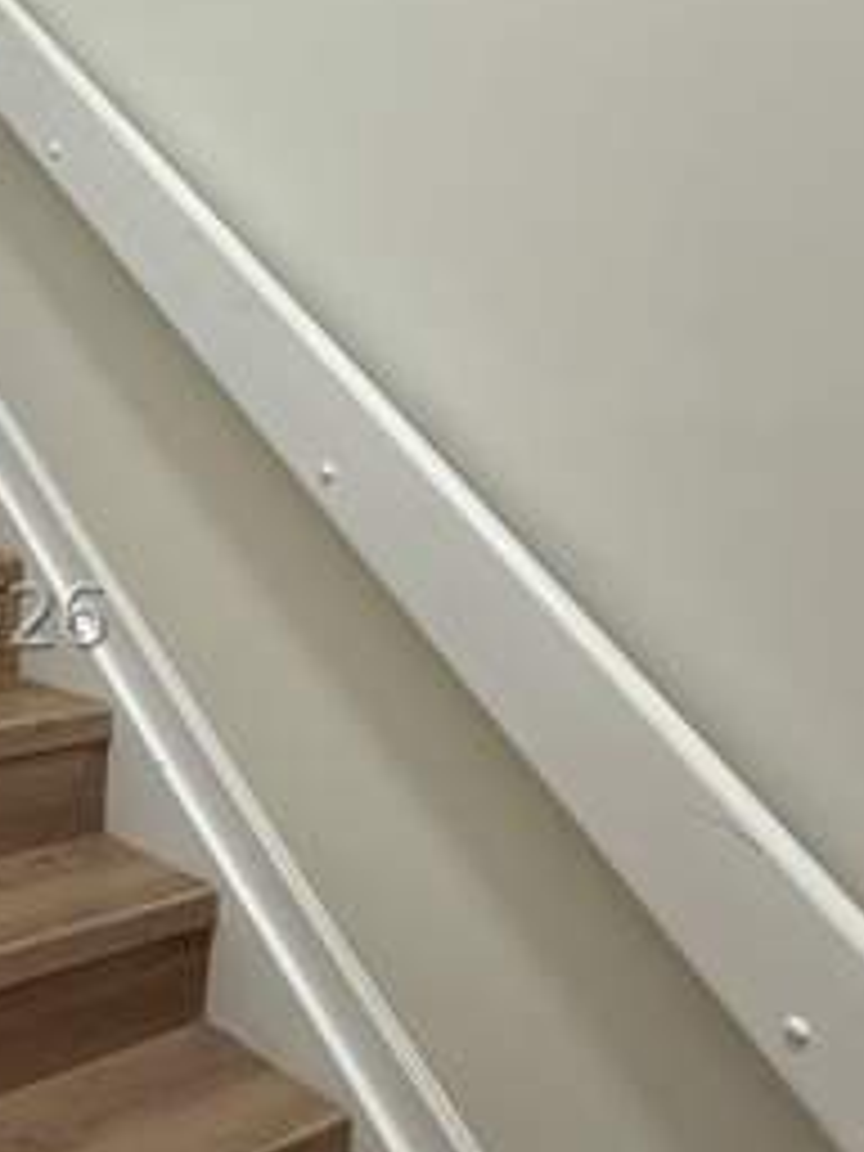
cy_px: 616
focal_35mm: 35
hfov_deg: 36.6
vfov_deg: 52.6
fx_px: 1165
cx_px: 0
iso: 250
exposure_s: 1/60
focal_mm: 2.22
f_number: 2.2
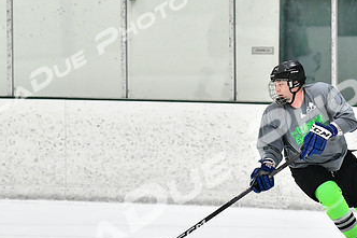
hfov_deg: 5.8
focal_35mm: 354
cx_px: 188
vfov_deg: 3.9
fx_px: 3507
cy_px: 177
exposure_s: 1/1600
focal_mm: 135
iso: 6400
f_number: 2.8
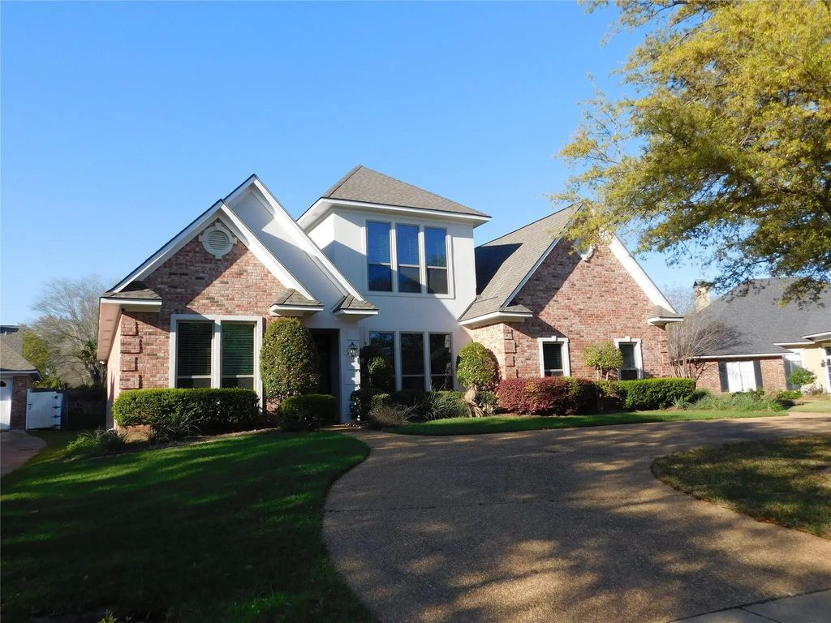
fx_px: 600
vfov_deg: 54.9
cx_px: 416
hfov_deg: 69.4
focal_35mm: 25
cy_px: 312
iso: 125
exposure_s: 1/1000
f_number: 3.1
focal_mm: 4.5
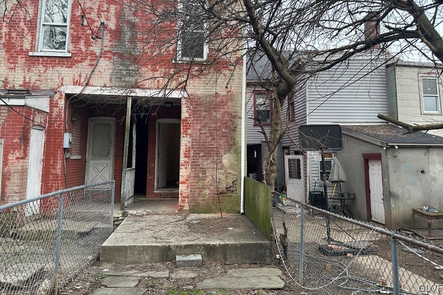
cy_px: 123
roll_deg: -0.1
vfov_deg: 49.3
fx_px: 320
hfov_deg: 69.4
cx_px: 215
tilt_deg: +8.6
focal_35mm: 26
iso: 80
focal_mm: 6.86
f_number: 1.78
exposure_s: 1/262
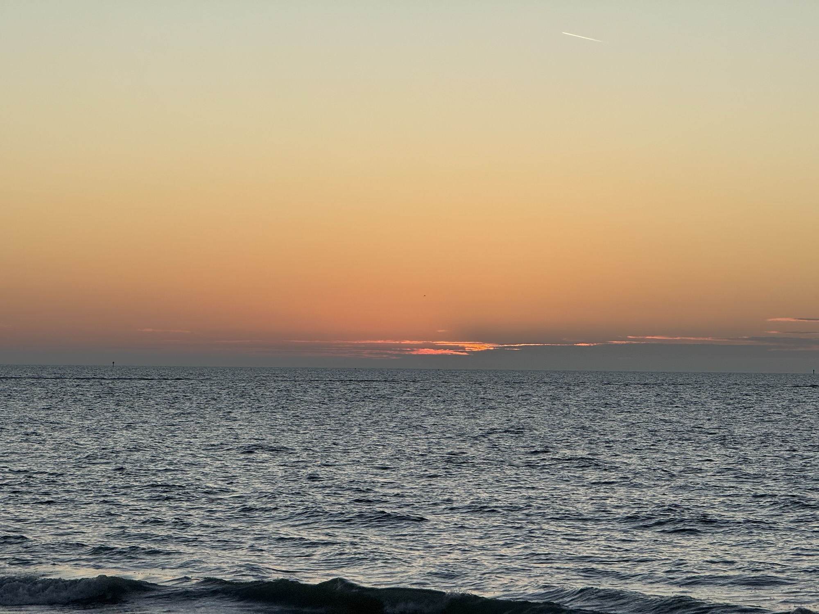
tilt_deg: +2.2
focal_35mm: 120
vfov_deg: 12.3
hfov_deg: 16.4
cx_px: 410
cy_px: 307
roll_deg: -0.9
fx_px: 2839
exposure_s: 1/632
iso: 50
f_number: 2.8
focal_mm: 15.66
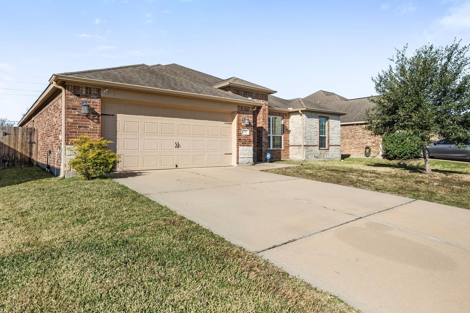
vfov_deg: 57.1
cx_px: 247
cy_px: 143
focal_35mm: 22
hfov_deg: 78.5
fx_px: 287
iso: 800
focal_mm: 19
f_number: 9
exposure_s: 1/80
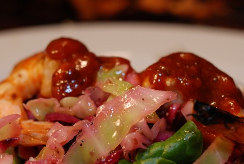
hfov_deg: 24.2
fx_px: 569
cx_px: 128
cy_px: 92
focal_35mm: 84
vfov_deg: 16.4
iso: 200
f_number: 4
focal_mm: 35
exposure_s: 1/60
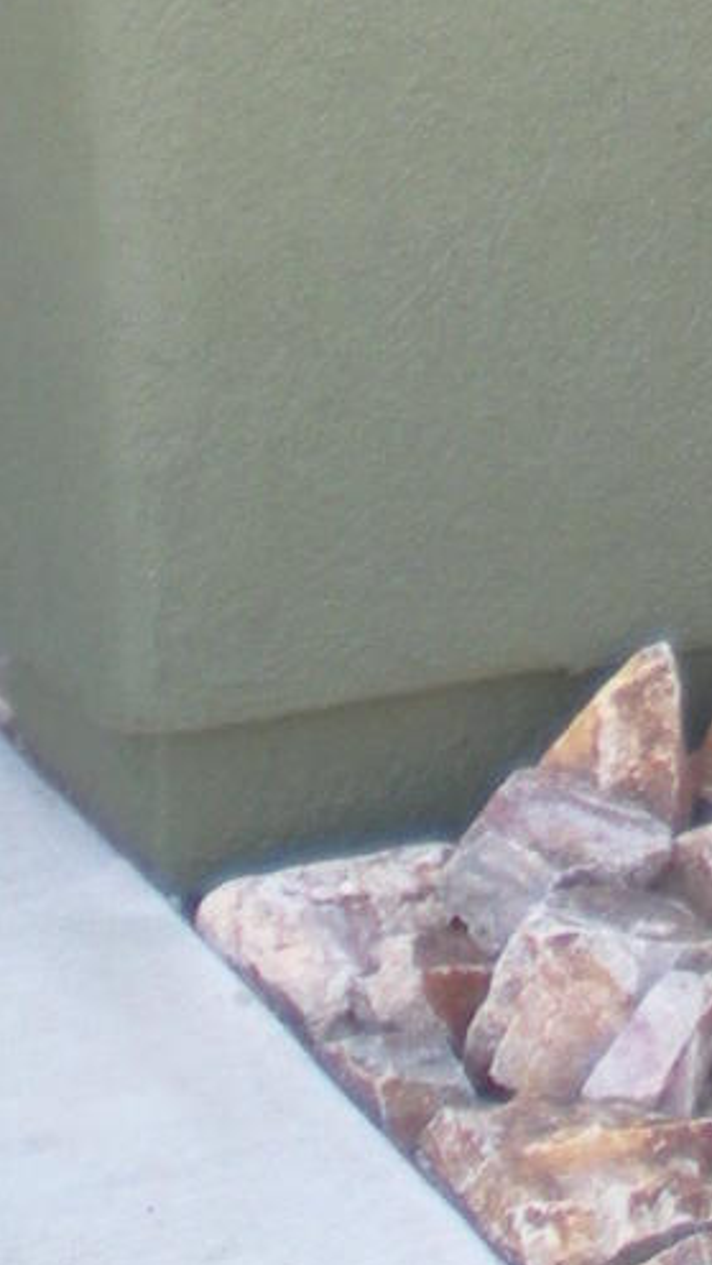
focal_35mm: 167
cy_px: -1025
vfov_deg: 11.9
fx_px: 5605
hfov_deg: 7.0
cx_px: 1381
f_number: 3.1
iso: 89
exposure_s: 1/91.1
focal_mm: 6.3
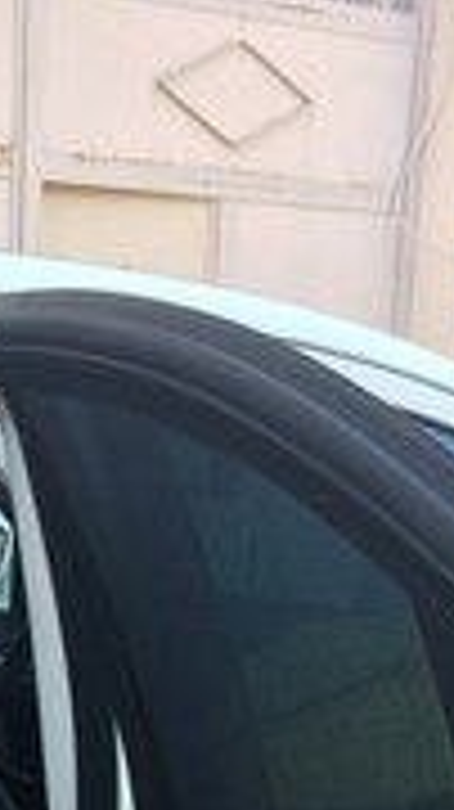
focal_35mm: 87
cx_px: -90
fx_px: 1865
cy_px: 1102
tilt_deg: -20.8
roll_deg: -0.2
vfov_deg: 21.7
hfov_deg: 13.5
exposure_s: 1/101
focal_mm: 4.15
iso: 32
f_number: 2.2
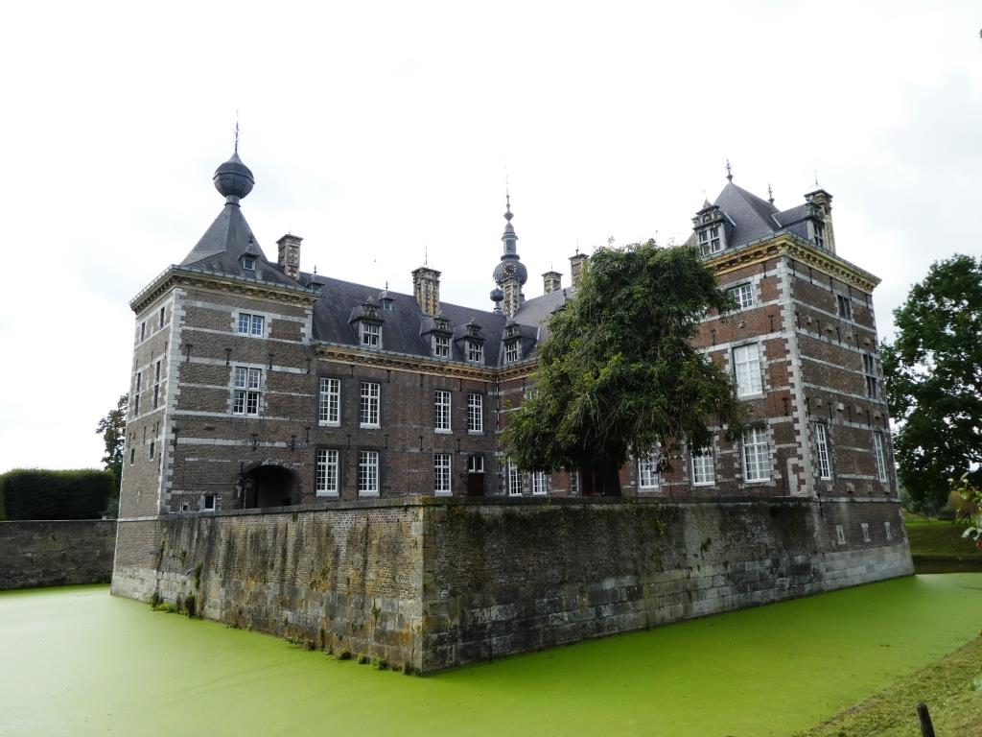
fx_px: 681
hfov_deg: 71.6
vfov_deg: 56.8
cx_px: 491
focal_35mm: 24
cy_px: 368
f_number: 3.3
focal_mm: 4.3
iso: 80
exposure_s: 1/400
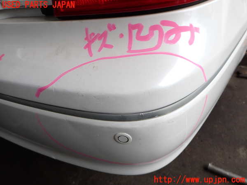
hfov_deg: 69.4
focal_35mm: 25
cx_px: 124
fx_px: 178
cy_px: 92
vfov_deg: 54.9
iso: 100
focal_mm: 4.5
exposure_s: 1/200
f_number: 2.8
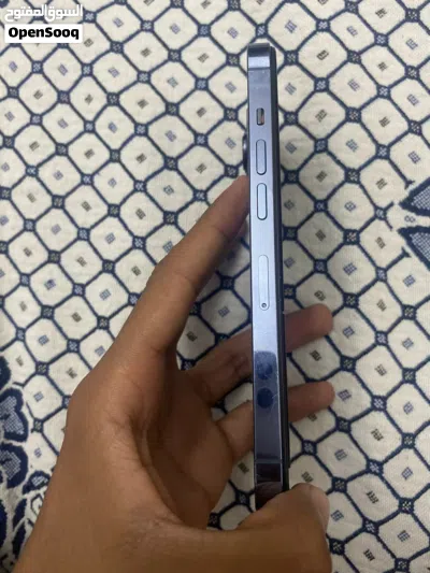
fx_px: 430
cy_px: 286
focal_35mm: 26
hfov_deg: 53.1
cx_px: 215
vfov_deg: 67.3
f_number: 1.8
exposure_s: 1/50
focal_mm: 4.25
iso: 250
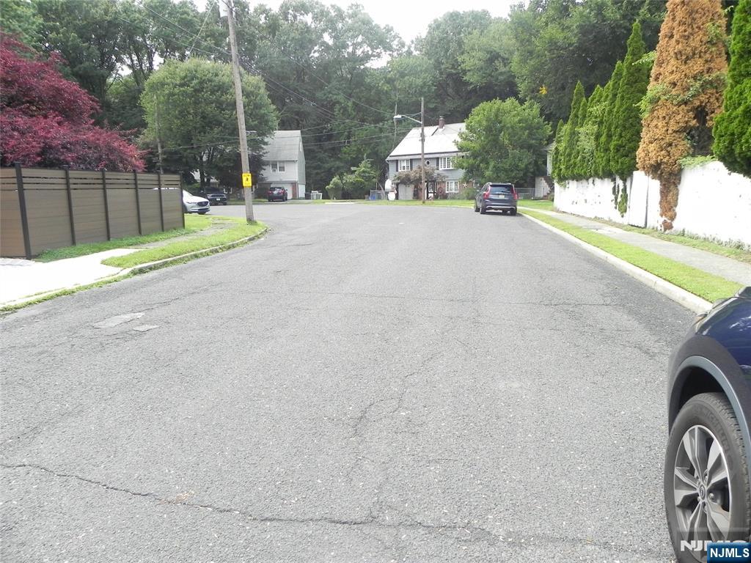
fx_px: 564
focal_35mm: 26
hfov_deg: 67.3
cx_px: 376
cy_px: 282
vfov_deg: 53.1
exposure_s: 1/173
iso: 160
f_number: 5
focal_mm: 4.6
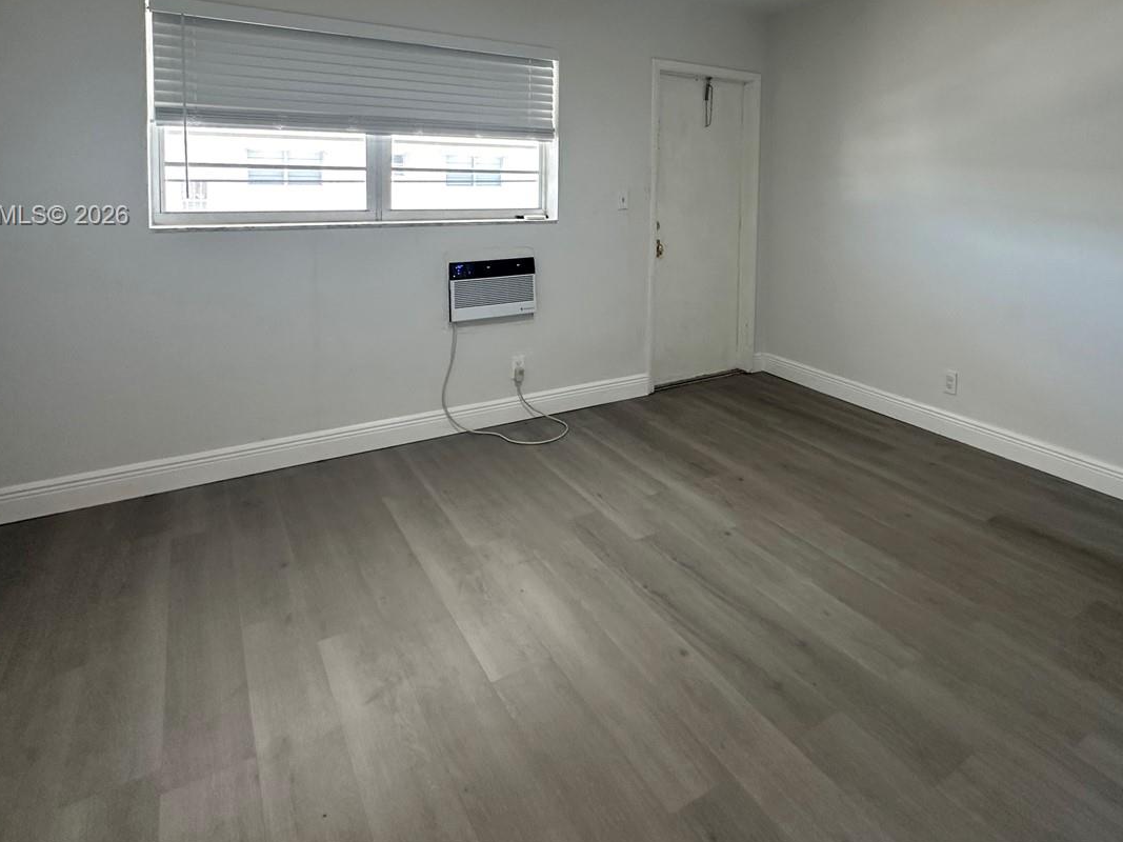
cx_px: 643
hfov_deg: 78.5
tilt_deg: -3.5
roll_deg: -1.2
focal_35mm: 21
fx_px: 681
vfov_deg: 60.2
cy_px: 217
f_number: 2.2
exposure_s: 1/120
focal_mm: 2.22
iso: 200
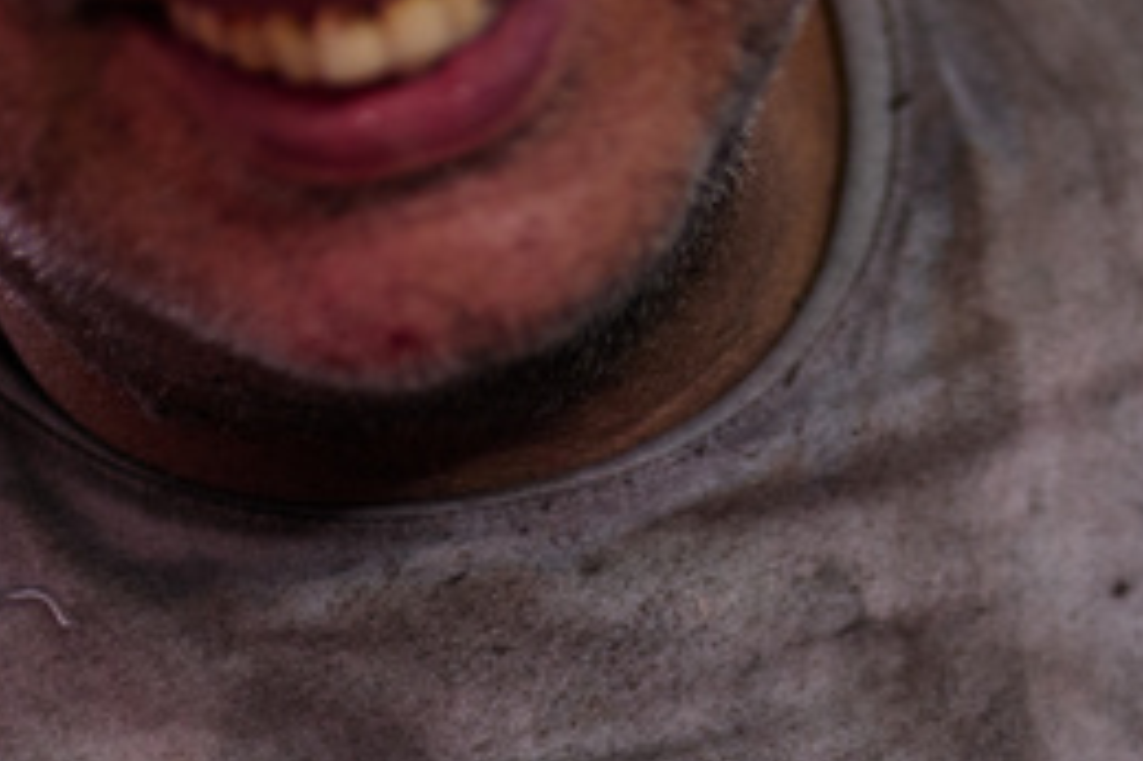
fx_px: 6251
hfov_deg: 10.4
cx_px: 884
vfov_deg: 6.9
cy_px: 1170
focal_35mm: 197
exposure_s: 1/400
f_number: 1.2
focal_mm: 50
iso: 100
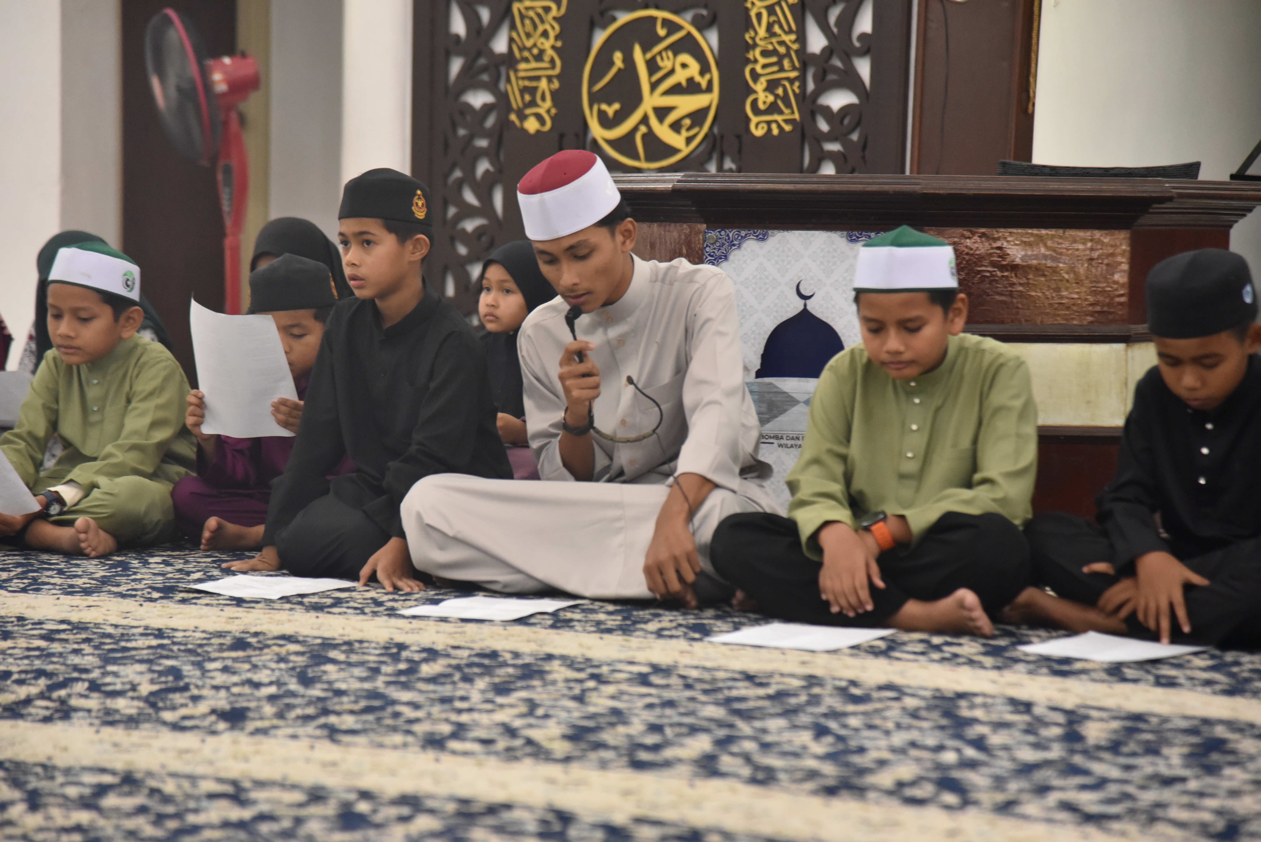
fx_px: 3924
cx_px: 630
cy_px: 421
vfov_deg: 12.2
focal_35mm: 112
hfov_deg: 18.3
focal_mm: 112
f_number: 4.5
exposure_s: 1/125
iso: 4000
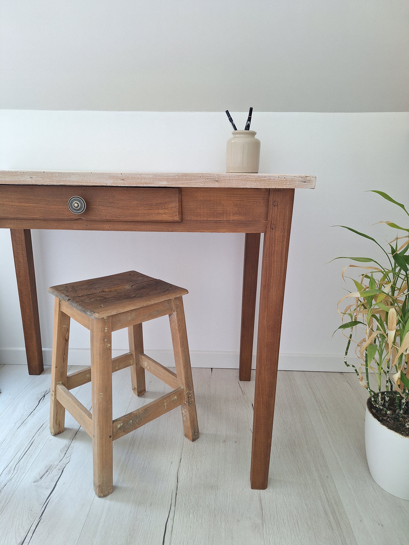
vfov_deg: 73.9
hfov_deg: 58.9
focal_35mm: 23
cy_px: 272
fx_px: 362
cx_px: 204
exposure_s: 1/40
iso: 80
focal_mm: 5.54
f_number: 1.8
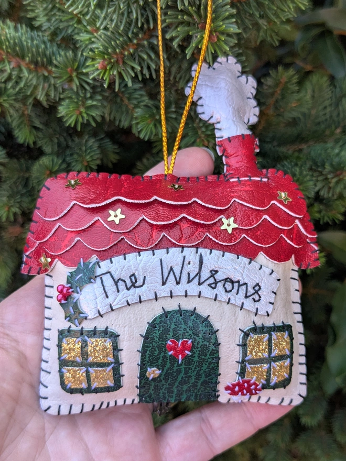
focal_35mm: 27
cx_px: 173
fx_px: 360
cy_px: 230
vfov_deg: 65.3
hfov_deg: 51.4
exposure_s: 1/244
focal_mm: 4.38
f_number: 1.73
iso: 56
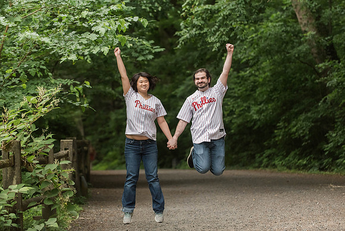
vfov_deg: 11.1
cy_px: 113
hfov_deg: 16.5
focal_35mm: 124
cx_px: 173
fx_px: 1189
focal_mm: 120
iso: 2000
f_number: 3.5
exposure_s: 1/1250
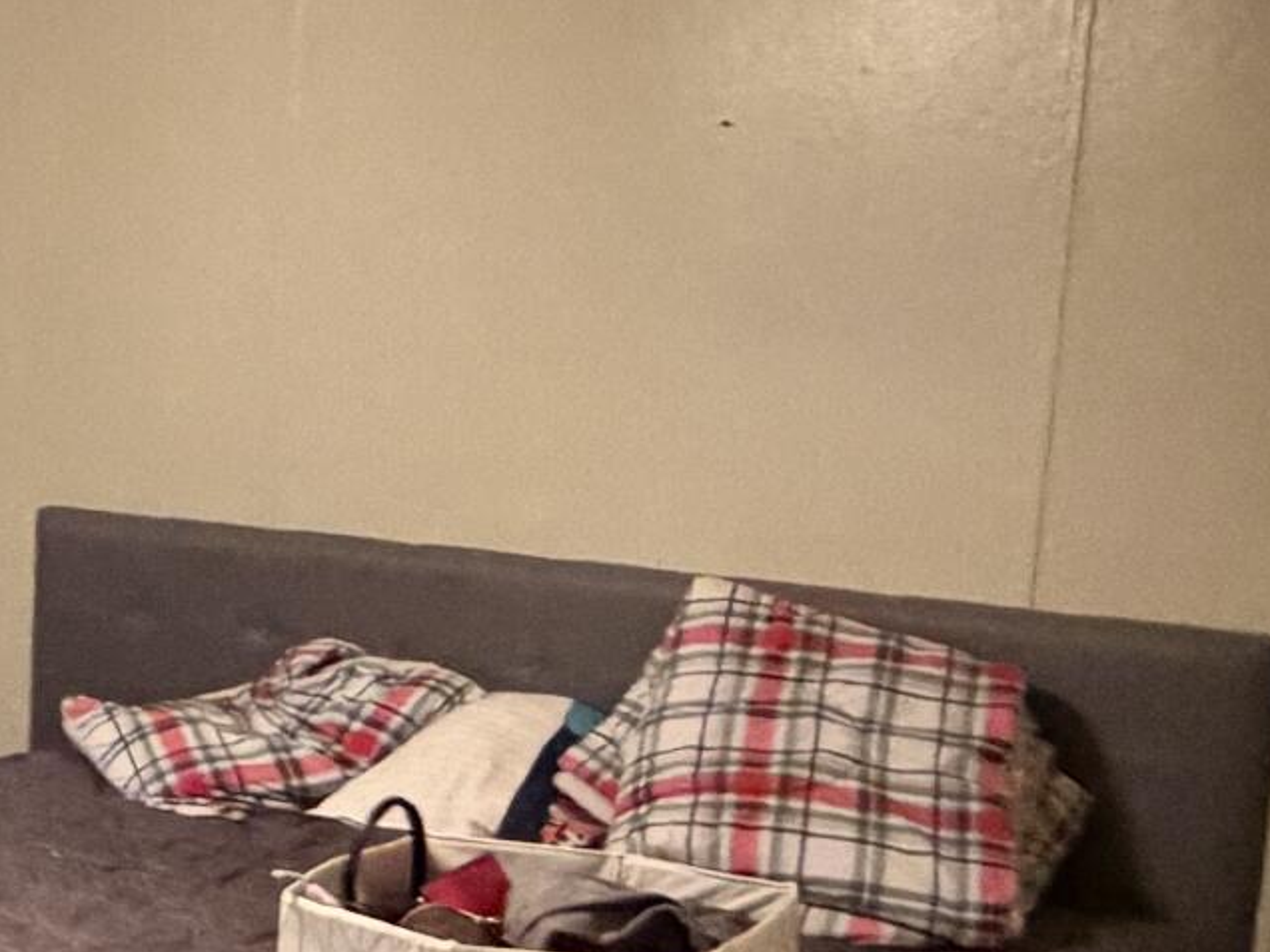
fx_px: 2421
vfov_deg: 22.2
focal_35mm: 66
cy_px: 595
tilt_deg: -8.0
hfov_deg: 25.4
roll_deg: -0.4
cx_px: -377
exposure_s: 1/40
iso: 1250
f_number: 2.2
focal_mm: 2.22
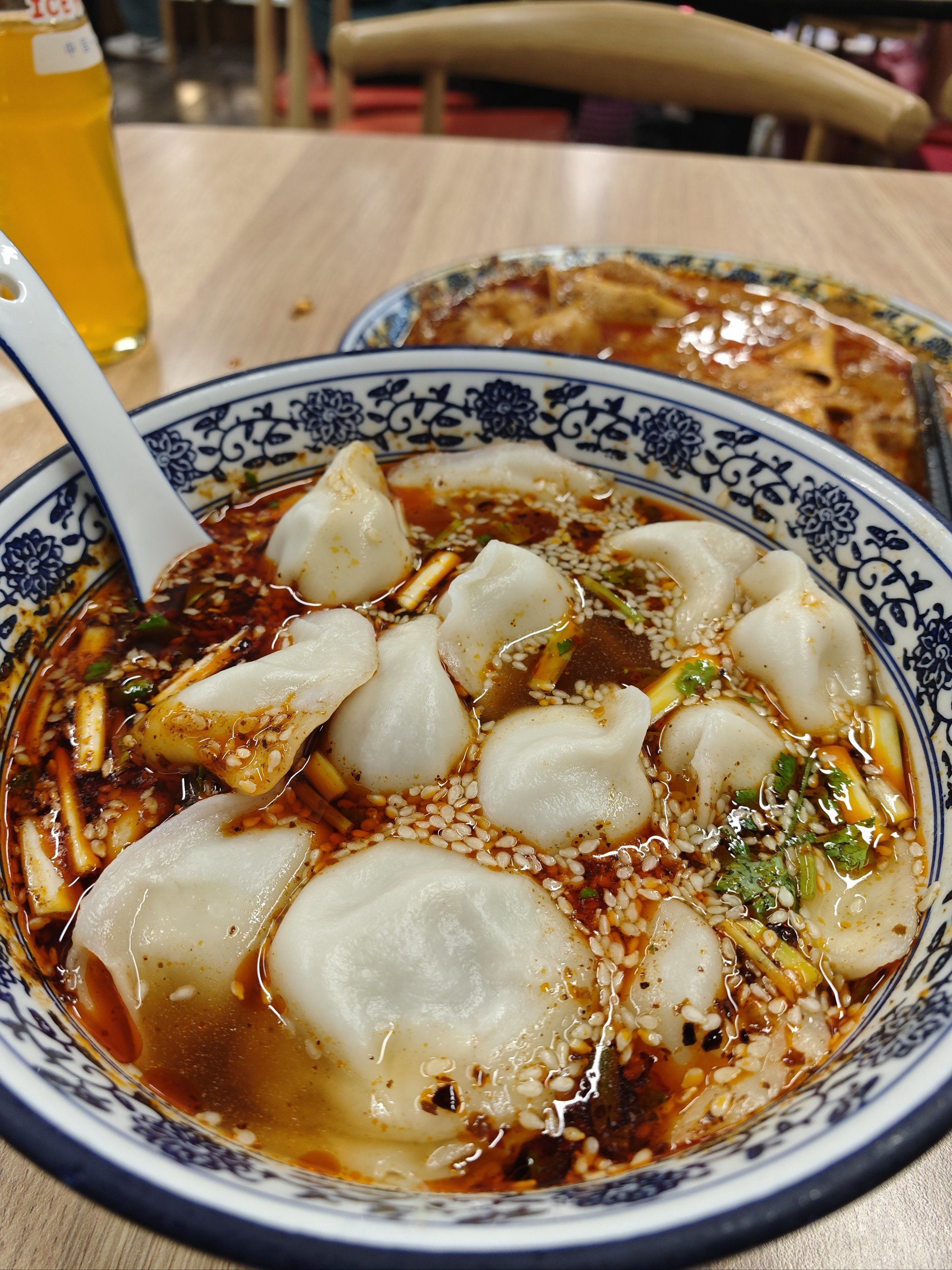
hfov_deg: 58.9
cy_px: 635
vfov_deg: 73.9
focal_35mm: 23
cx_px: 476
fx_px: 843
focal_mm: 6.68
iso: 400
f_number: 2.8
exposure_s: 1/50
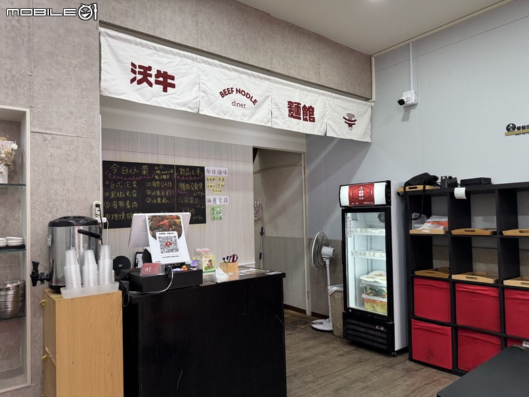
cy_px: 198
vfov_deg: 56.8
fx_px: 367
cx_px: 264
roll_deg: +1.5
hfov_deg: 71.6
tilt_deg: +2.3
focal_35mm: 24
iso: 160
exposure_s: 1/120
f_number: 1.78
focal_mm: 6.76
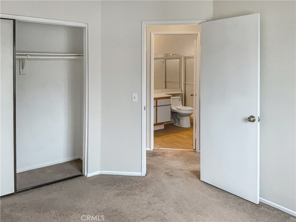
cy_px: 111
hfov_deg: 61.7
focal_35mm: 29
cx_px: 148
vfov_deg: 48.2
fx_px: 248
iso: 100
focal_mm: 3
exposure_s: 1/125
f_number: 1.8
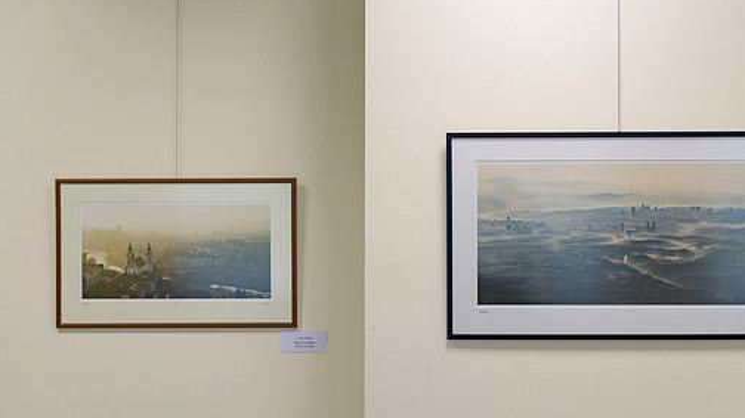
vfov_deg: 16.1
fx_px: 1481
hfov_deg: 28.2
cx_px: 419
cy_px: 203
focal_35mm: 75
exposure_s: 1/125
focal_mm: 58
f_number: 2.8
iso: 280
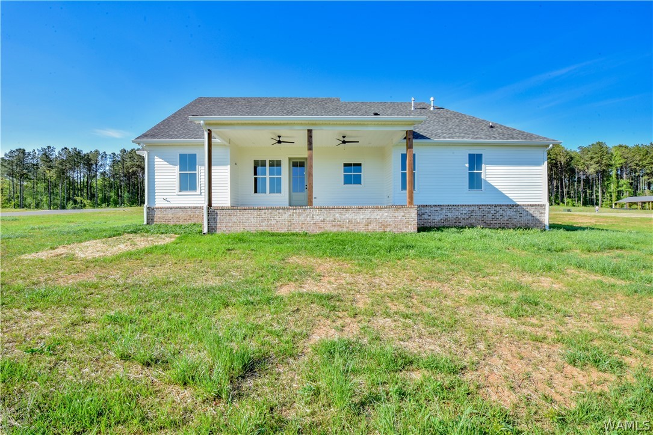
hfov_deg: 100.4
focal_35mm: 15
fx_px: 272
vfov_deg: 77.4
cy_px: 218
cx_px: 326
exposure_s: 1/80
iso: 500
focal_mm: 15
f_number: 22
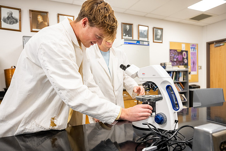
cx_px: 119
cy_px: 80
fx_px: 159
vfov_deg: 50.7
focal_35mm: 25
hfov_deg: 70.8
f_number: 3.2
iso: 1000
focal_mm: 24
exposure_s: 1/160
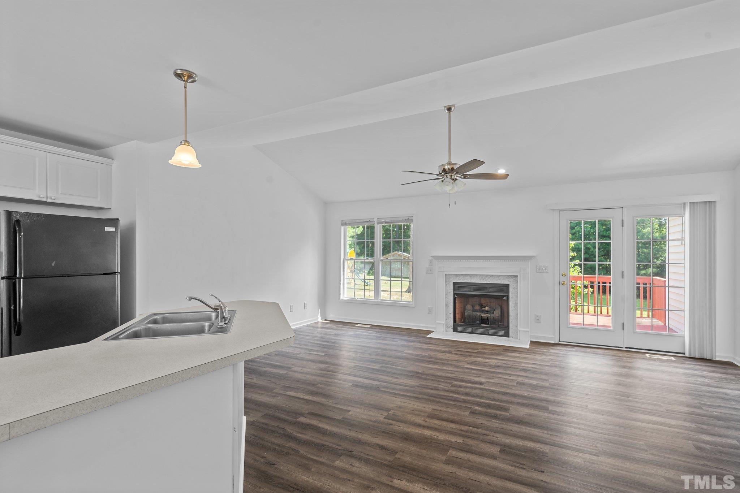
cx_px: 370
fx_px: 329
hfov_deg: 96.7
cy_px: 246
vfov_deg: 73.7
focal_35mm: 16
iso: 400
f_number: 8
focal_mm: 16
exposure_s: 1/3
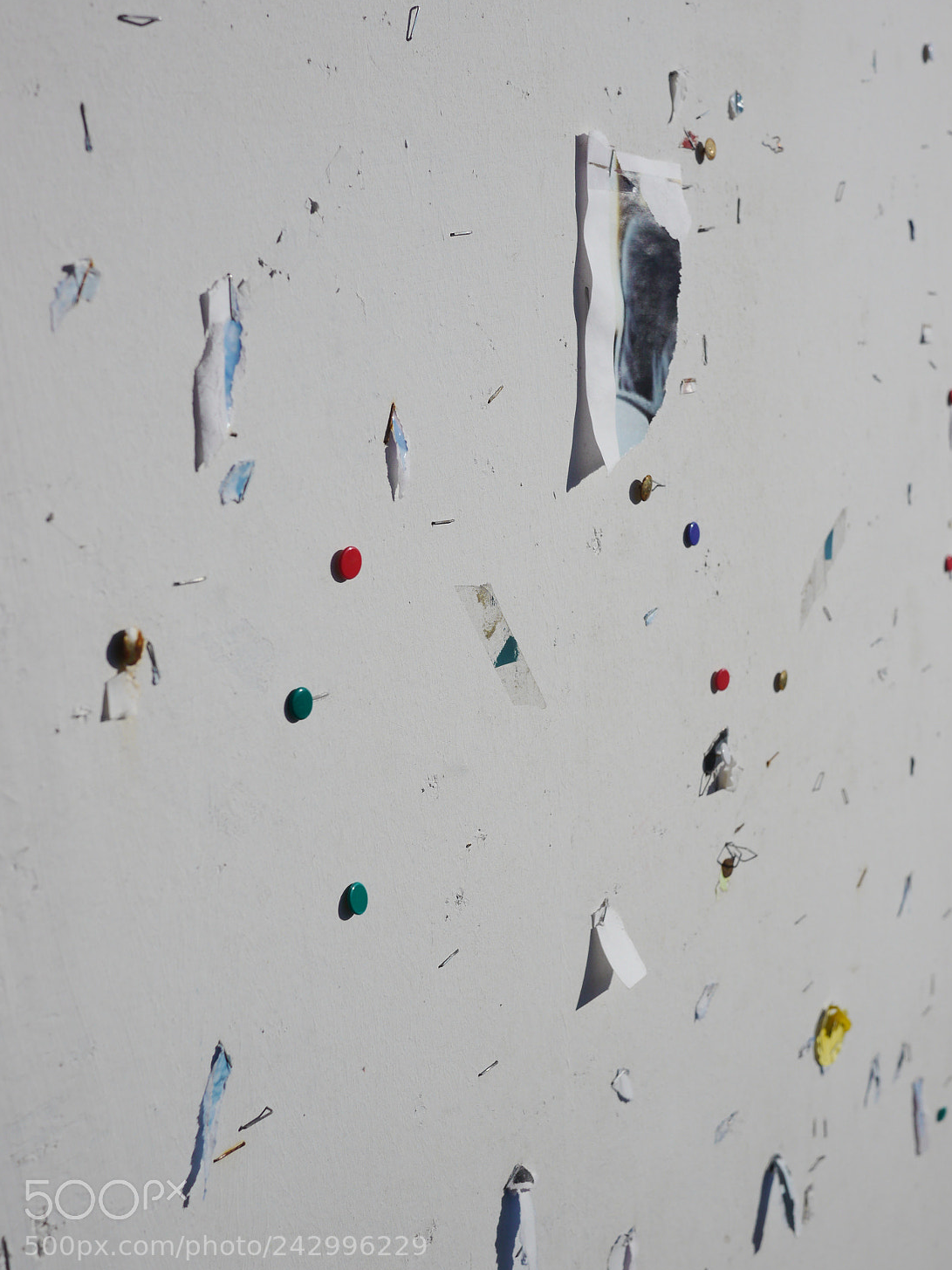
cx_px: 494
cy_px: 616
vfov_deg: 42.9
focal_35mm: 44
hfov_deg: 32.9
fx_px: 1614
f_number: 4.5
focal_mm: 20
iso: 160
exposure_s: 1/4000
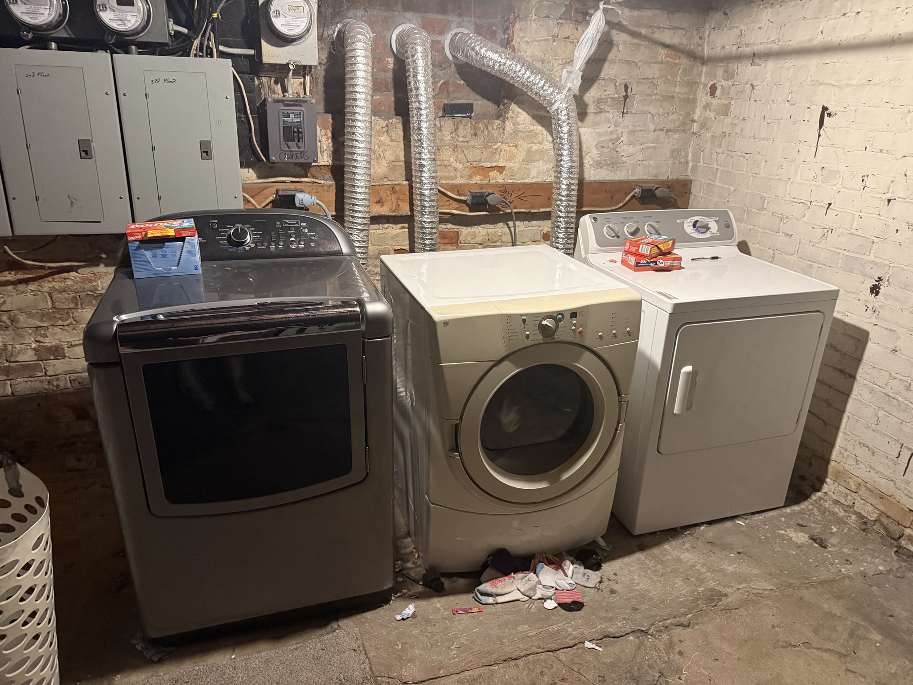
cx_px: 456
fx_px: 633
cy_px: 342
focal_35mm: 24
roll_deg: -1.6
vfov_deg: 56.8
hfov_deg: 71.6
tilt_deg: -21.6
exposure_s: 1/40
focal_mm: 6.76
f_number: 1.78
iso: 640
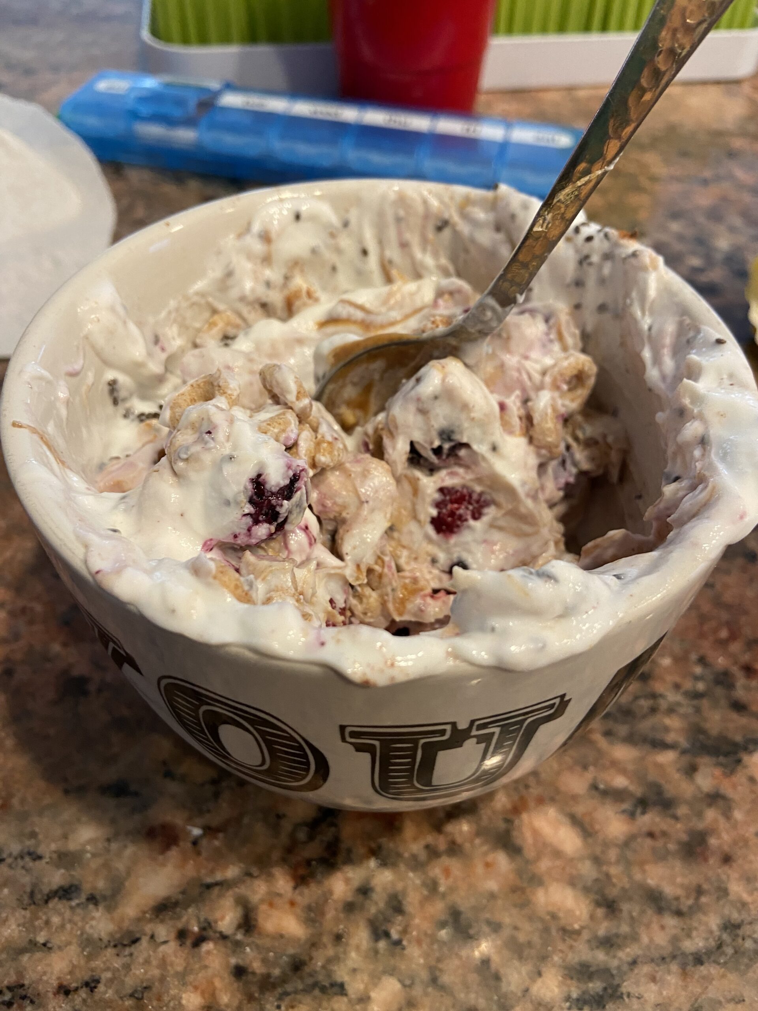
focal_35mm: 26
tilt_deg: -47.4
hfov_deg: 53.1
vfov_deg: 67.3
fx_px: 759
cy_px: 506
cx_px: 379
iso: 250
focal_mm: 4.25
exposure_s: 1/60
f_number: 1.8
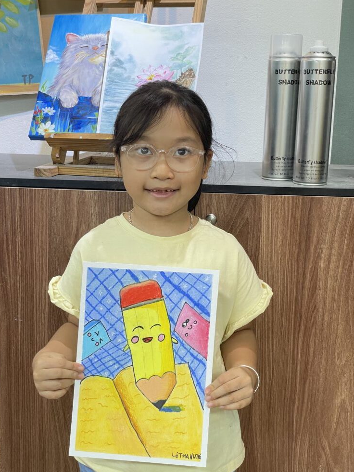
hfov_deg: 27.5
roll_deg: -1.8
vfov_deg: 36.2
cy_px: 238
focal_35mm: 53
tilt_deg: -11.3
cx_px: 175
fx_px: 723
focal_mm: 6
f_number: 2
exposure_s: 1/100
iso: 125
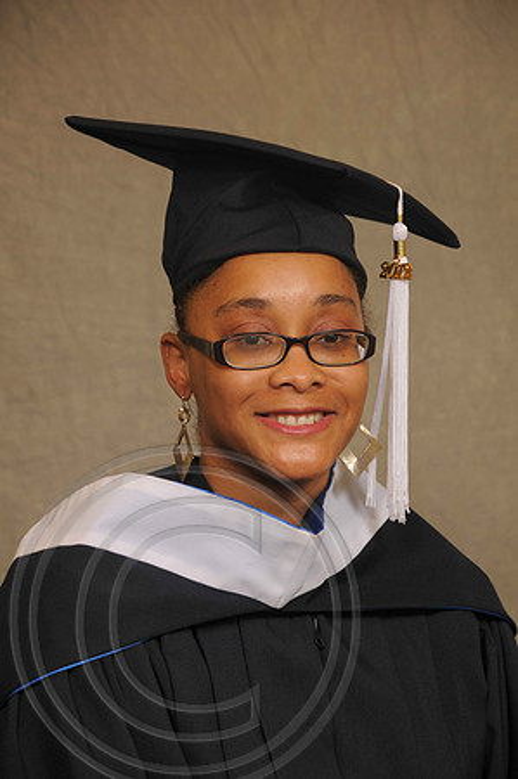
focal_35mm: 142
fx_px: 3083
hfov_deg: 9.6
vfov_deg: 14.4
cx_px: 259
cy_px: 390
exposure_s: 1/60
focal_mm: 95
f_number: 6.3
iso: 200
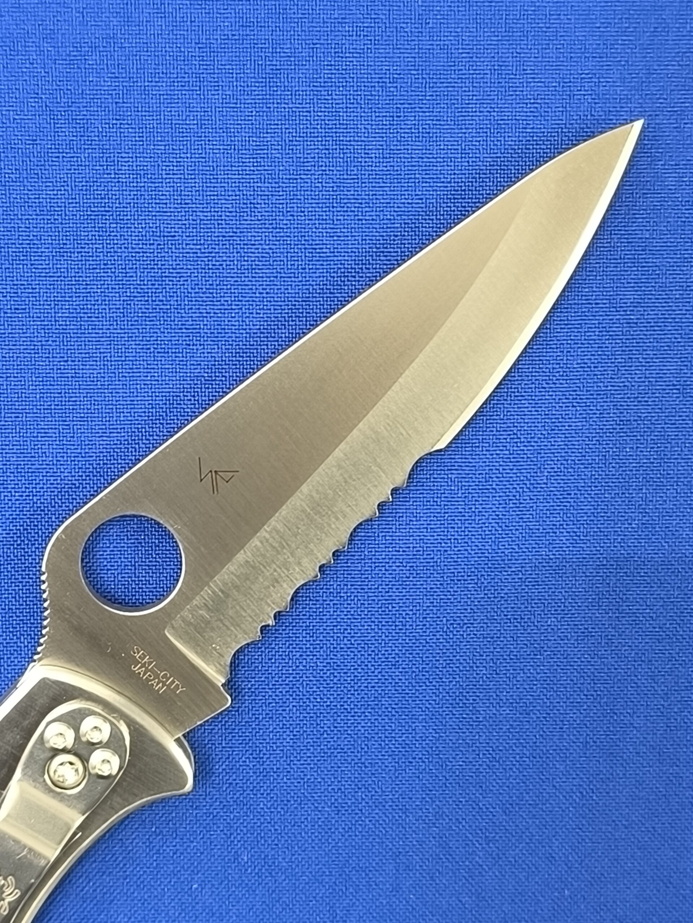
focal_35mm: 70
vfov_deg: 27.8
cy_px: 462
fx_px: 1869
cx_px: 346
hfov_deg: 21.0
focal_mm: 6.14
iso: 1000
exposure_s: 1/50
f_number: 1.65
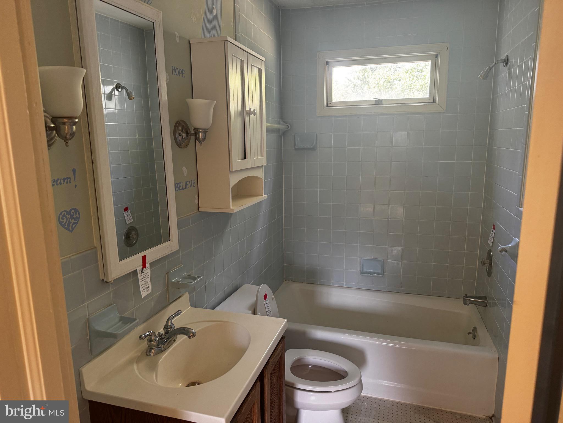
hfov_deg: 71.6
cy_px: 212
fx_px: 390
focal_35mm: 24
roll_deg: +0.3
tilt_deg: -11.3
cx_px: 282
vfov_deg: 56.8
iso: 250
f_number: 1.78
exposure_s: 1/60
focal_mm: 6.76
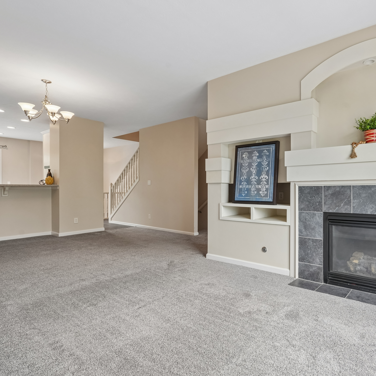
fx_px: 258
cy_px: 191
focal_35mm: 21
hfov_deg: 70.6
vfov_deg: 72.1
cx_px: 242
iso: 400
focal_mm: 16
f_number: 8
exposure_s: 1/30
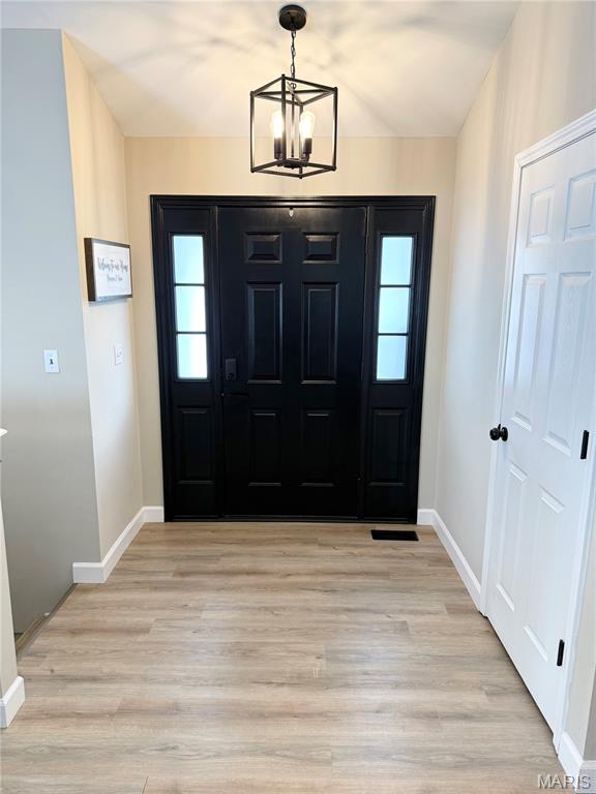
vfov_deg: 71.6
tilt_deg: -11.7
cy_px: 397
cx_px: 298
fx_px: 551
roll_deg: -0.6
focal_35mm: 24
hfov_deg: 56.8
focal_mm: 6.76
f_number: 1.78
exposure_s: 1/120
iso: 125
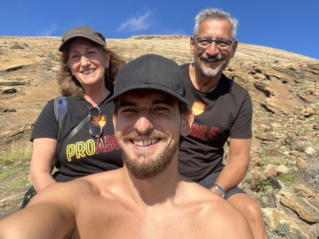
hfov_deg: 60.0
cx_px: 160
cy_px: 120
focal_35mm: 30
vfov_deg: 46.8
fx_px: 276
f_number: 2.2
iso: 32
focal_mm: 2.71
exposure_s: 1/546
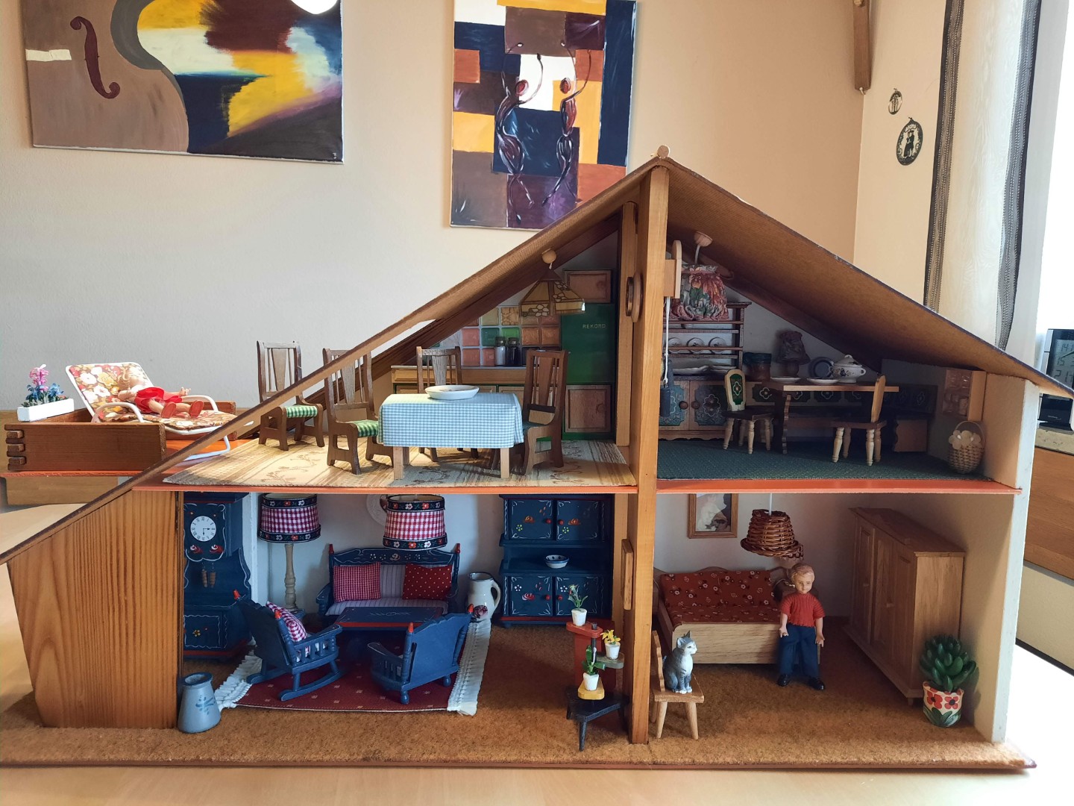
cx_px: 537
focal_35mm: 25
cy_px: 403
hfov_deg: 69.4
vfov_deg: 54.9
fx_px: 776
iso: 400
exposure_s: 1/33
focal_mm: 4.6
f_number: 2
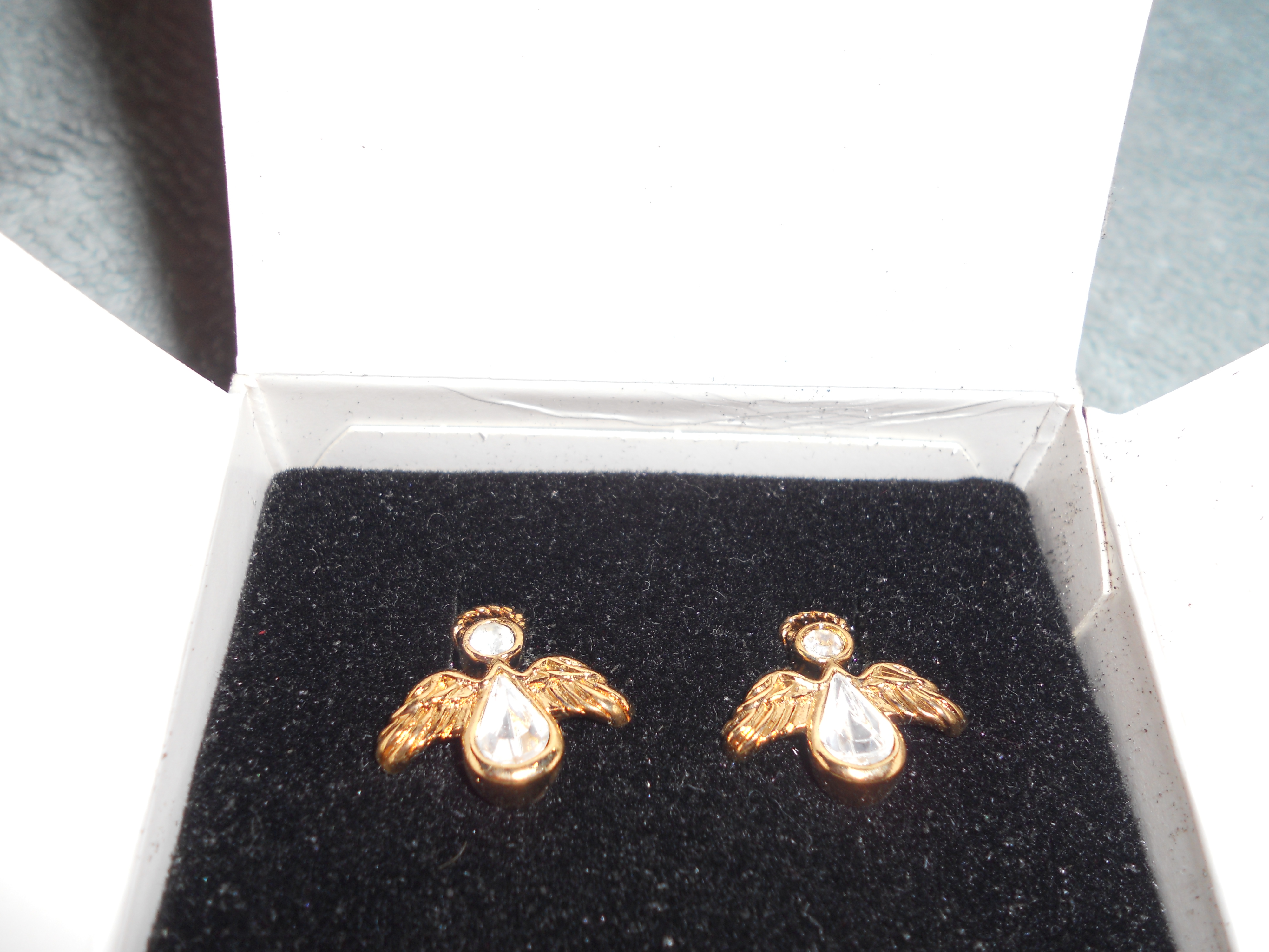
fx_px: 1173
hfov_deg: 56.8
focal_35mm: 32
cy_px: 476
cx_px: 634
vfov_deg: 44.2
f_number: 8.8
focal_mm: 5.8
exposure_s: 1/25
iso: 80
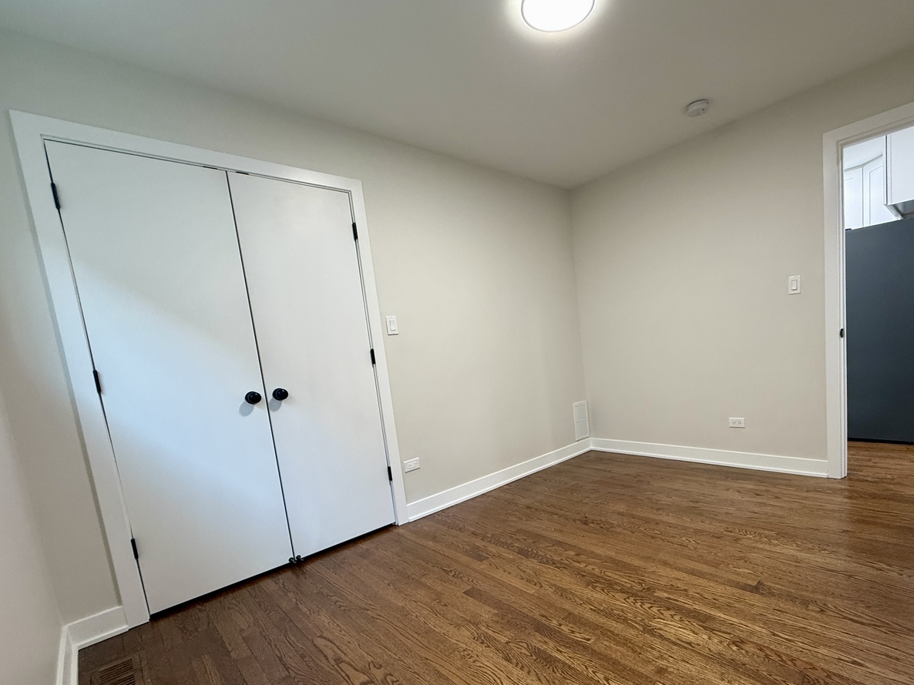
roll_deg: +5.5
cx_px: 536
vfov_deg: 74.1
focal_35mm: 17
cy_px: 403
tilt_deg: -7.6
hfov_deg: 90.2
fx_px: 449
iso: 160
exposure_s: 1/60
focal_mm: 2.22
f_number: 2.2
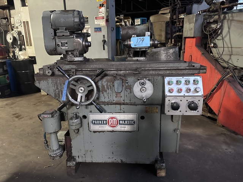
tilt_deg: -16.0
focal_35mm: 24
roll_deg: +0.6
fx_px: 168
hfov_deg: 71.6
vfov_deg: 56.8
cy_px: 91
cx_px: 122
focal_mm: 6.86
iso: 1000
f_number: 1.78
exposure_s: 1/37
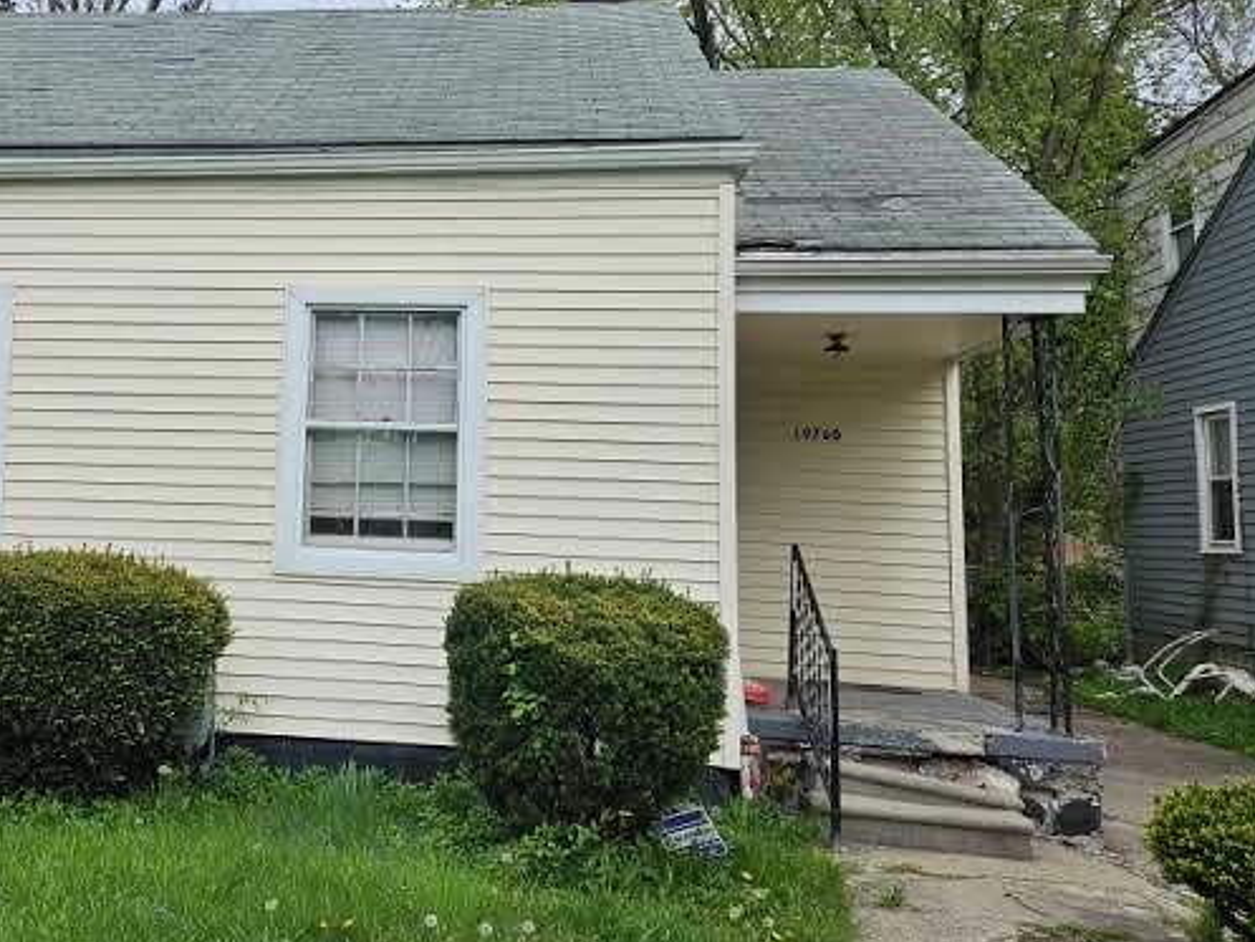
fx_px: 1342
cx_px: 316
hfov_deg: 48.2
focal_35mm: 37
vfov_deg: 38.3
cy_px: 331
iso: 32
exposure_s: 1/1559
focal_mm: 5.4
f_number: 1.8
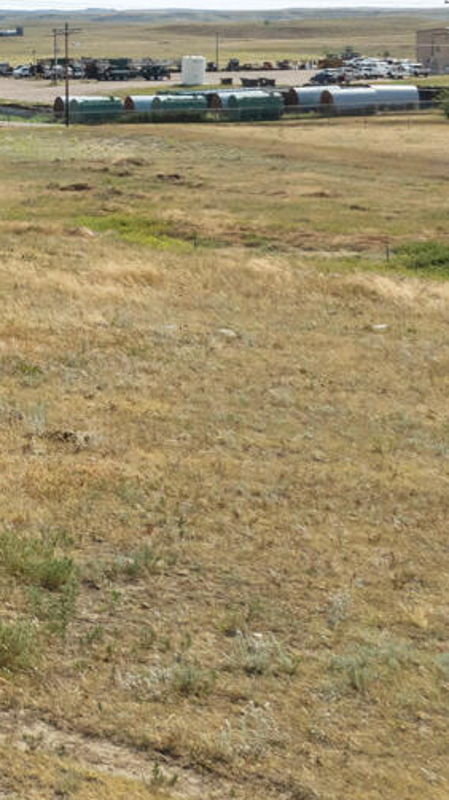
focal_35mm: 89
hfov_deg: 10.2
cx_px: -870
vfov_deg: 22.9
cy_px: -22
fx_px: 1886
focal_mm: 12.29
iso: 100
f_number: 6.3
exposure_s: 1/1000
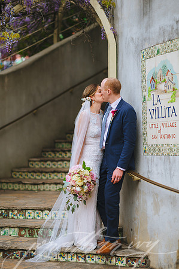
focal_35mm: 85
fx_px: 635
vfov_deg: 23.9
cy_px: 134
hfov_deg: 16.0
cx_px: 90
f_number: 2
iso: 400
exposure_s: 1/2000
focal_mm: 85
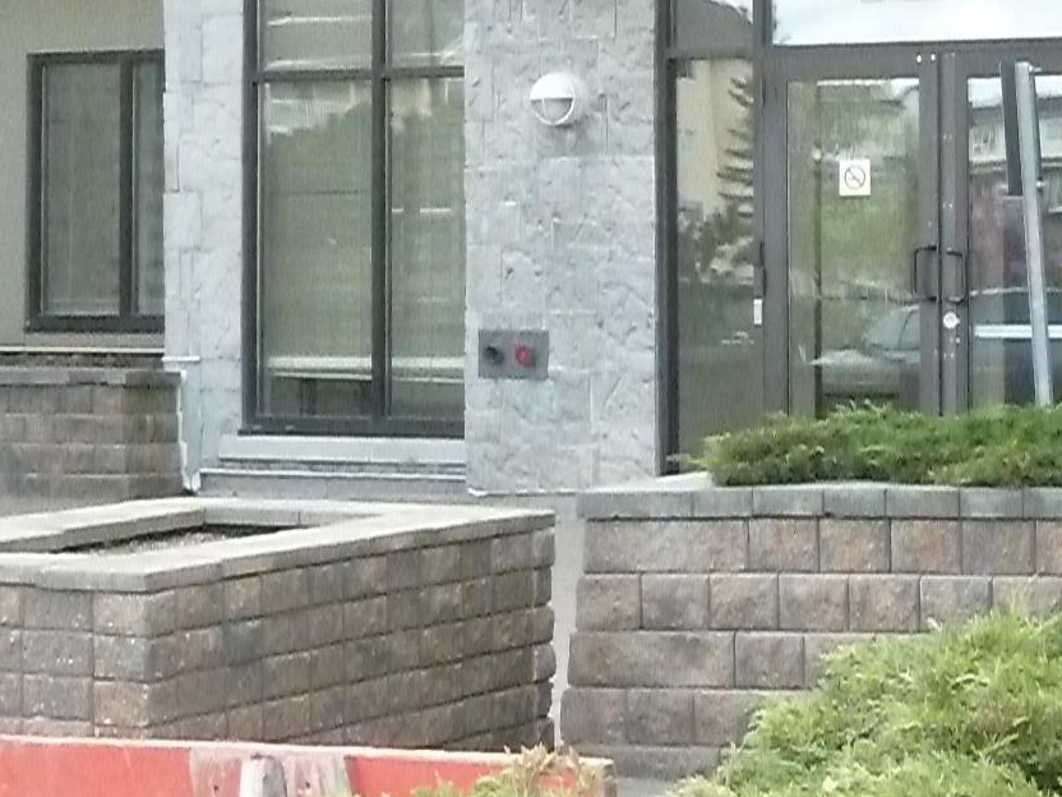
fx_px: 3927
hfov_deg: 15.3
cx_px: 902
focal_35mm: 128
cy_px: 126
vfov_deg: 11.5
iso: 1600
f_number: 5.6
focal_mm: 8.5
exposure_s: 1/640
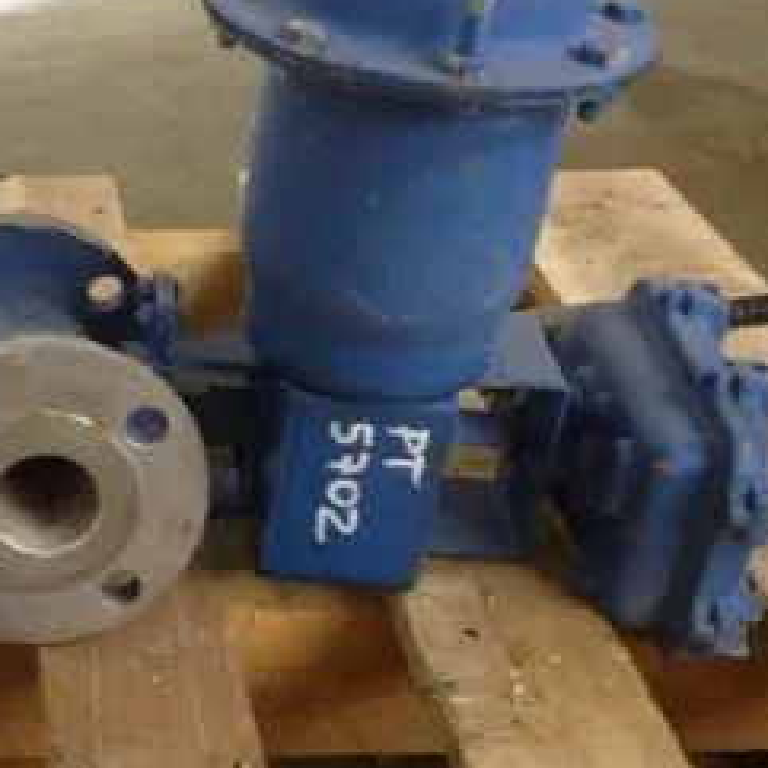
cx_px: 76
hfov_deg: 20.7
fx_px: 2058
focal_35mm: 82
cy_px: 494
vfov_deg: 21.1
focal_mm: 4.28
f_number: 2.4
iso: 200
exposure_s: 1/20
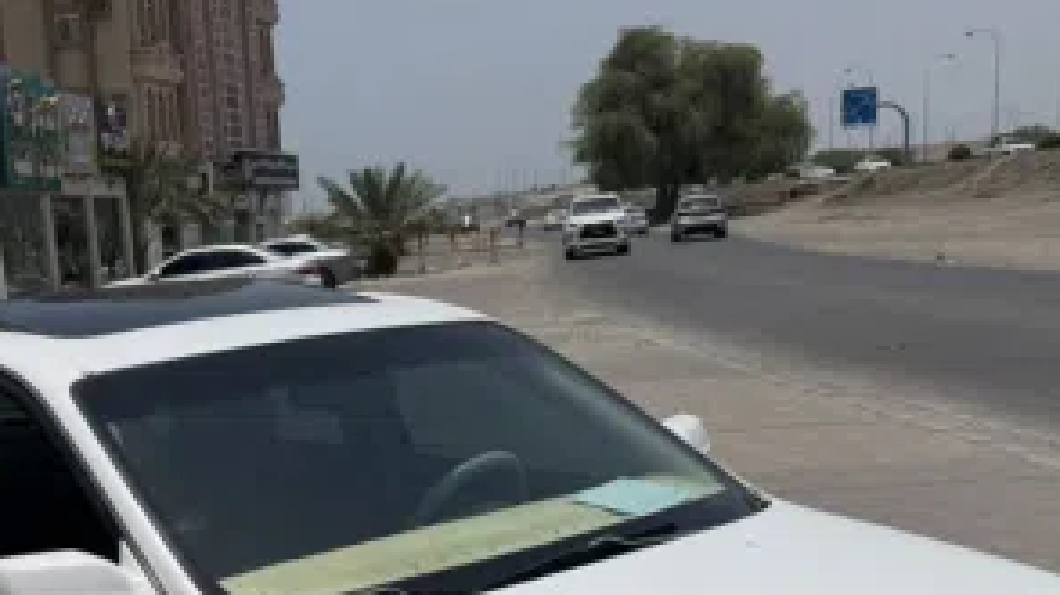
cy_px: 775
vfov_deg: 19.4
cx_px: 242
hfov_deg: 35.7
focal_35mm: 57
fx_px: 1601
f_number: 1.78
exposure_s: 1/11905
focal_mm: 6.76
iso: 80
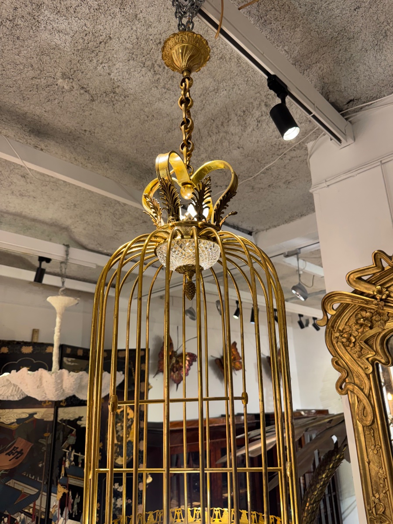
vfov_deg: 71.6
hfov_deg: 56.8
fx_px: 363
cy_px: 262
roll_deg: +1.8
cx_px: 196
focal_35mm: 24
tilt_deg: +18.0
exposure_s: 1/100
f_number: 1.78
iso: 125
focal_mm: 6.76
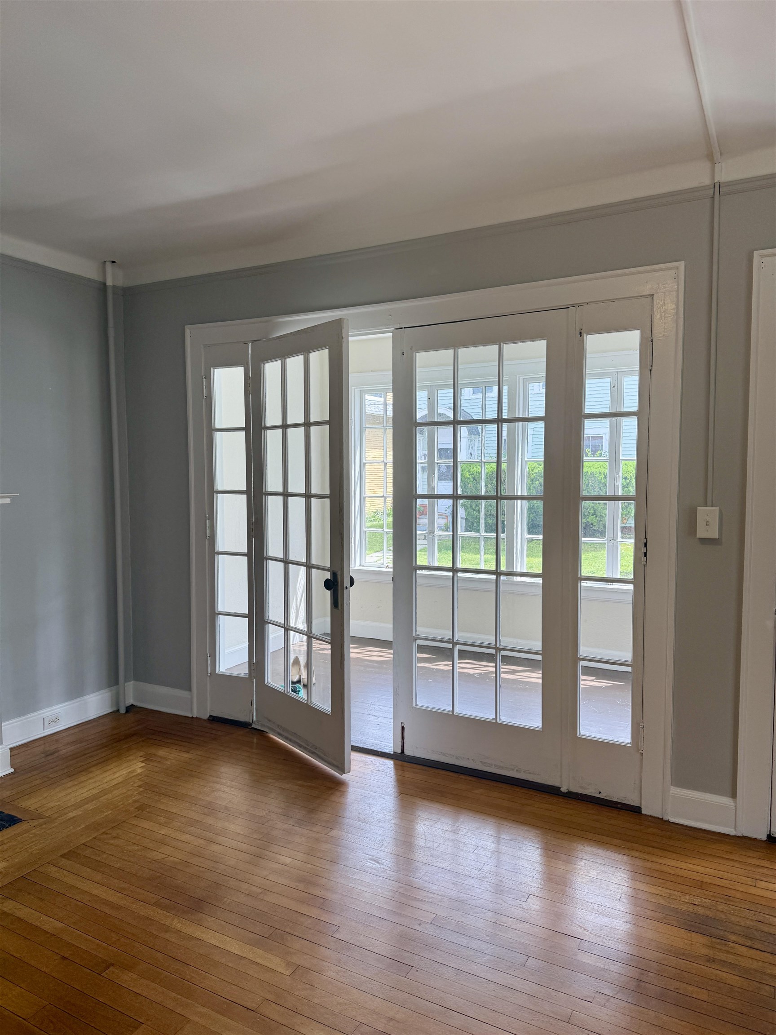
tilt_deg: -4.8
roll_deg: -0.6
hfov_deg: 56.8
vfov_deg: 71.6
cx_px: 388
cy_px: 518
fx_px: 717
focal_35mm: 24
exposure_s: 1/303
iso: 80
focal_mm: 6.76
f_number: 1.78
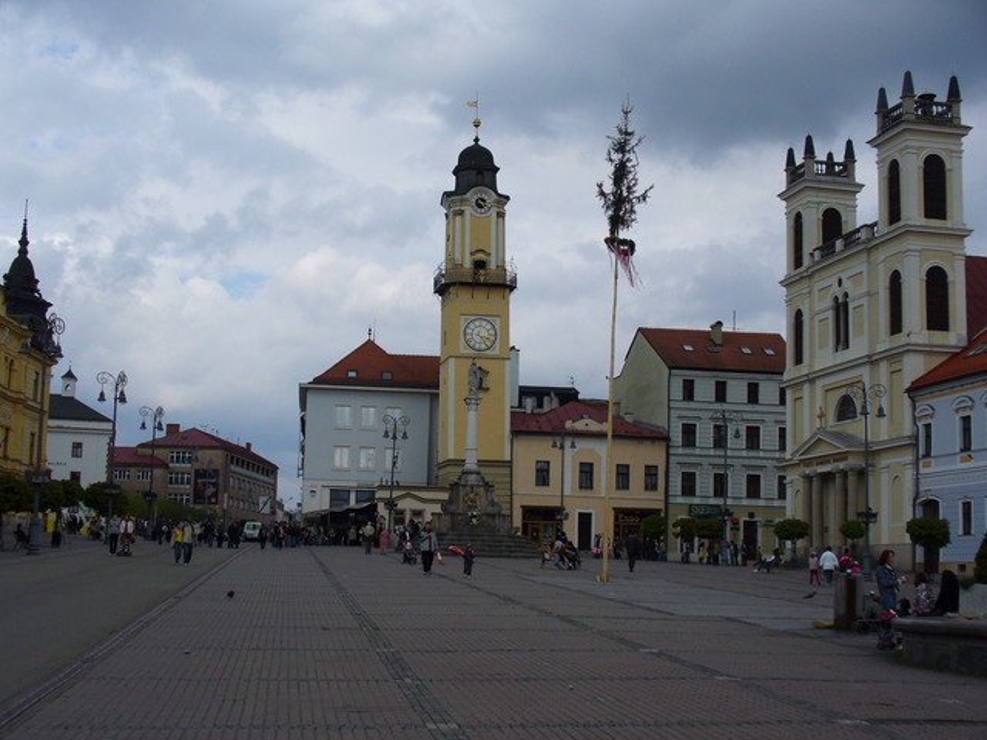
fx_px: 1369
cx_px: 494
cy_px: 370
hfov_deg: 39.7
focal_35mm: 48
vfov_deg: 30.3
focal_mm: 7.9
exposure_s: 1/400
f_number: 6
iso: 80
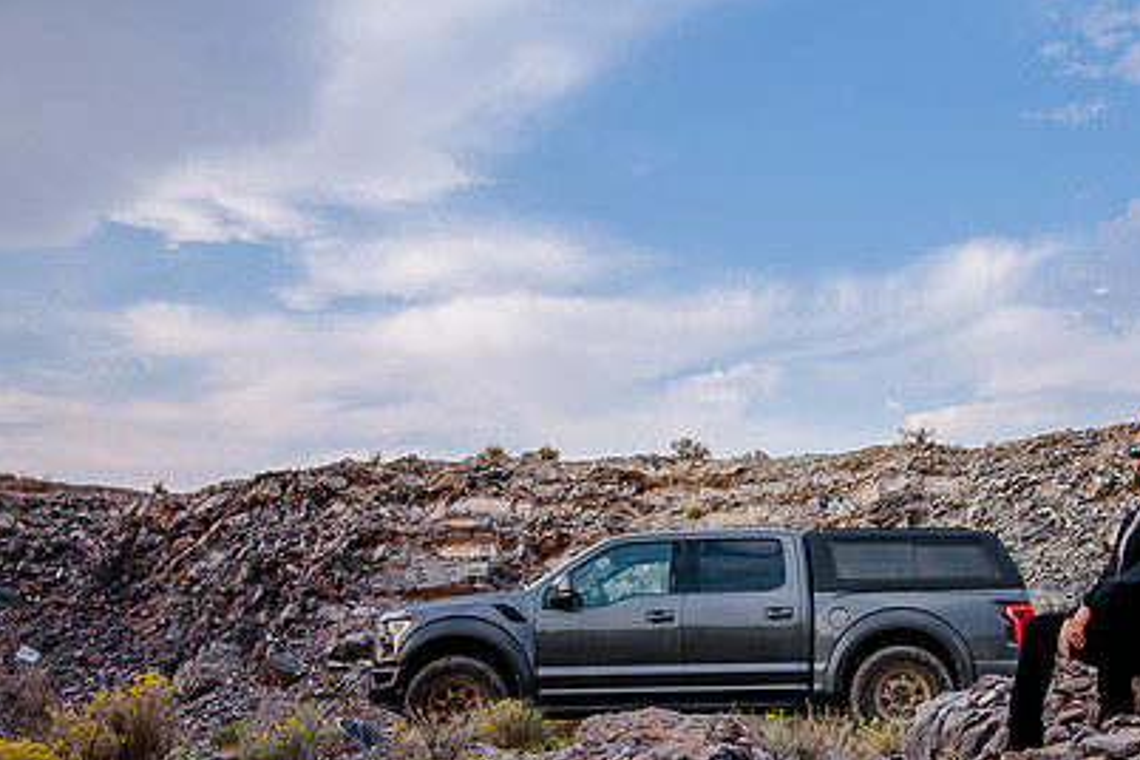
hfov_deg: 39.8
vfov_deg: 27.3
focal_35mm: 49
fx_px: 1552
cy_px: 542
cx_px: 774
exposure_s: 1/200
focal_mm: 34
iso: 200
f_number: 5.6
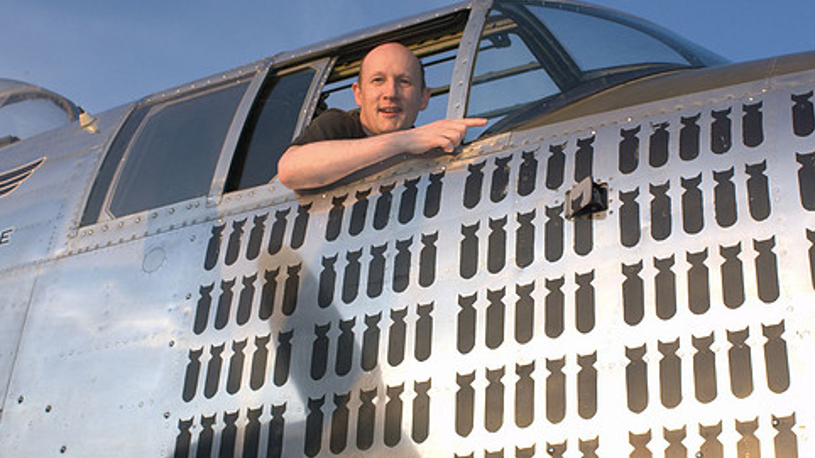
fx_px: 1145
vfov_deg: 22.6
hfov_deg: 39.2
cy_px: 204
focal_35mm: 53
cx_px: 416
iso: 320
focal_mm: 28
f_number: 8
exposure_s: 1/160
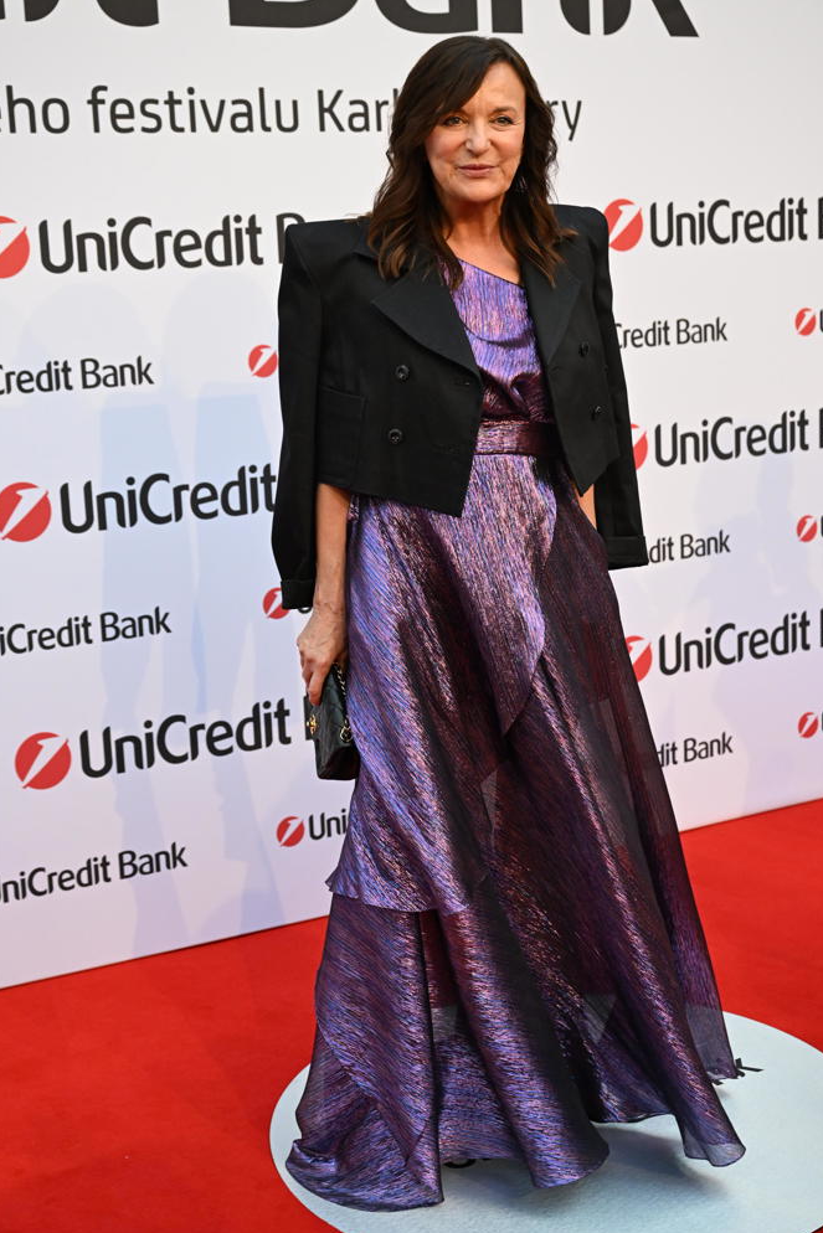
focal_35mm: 51
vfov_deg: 38.9
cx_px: 401
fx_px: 1748
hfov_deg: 26.5
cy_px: 600
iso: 2500
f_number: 4.5
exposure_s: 1/800
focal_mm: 49
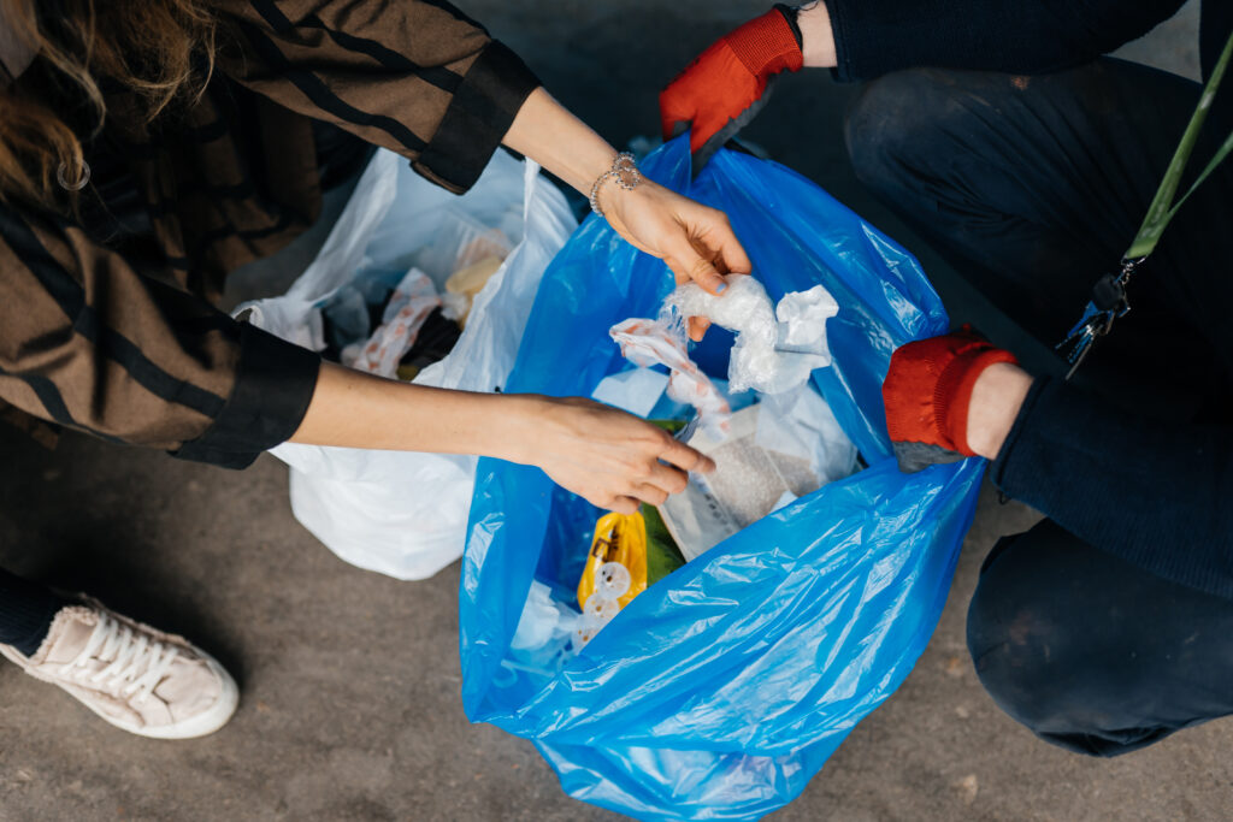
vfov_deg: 37.9
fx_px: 1199
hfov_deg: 54.4
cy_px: 411
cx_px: 616
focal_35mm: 35
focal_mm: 35
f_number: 1.8
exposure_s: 1/250
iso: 320
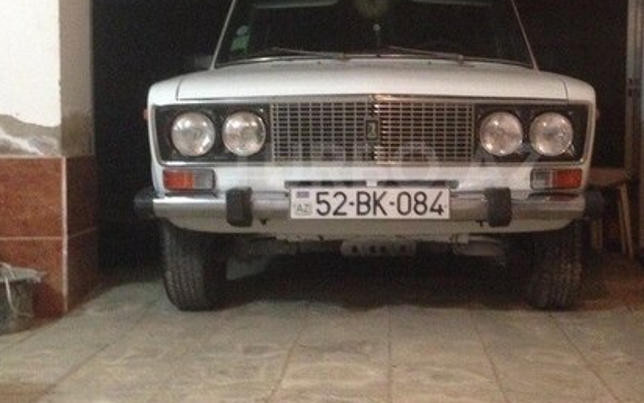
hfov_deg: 36.1
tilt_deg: -1.1
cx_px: 385
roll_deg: -0.9
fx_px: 983
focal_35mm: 56
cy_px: 166
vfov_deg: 23.1
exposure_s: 1/15
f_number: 2.4
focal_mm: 4.12
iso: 500
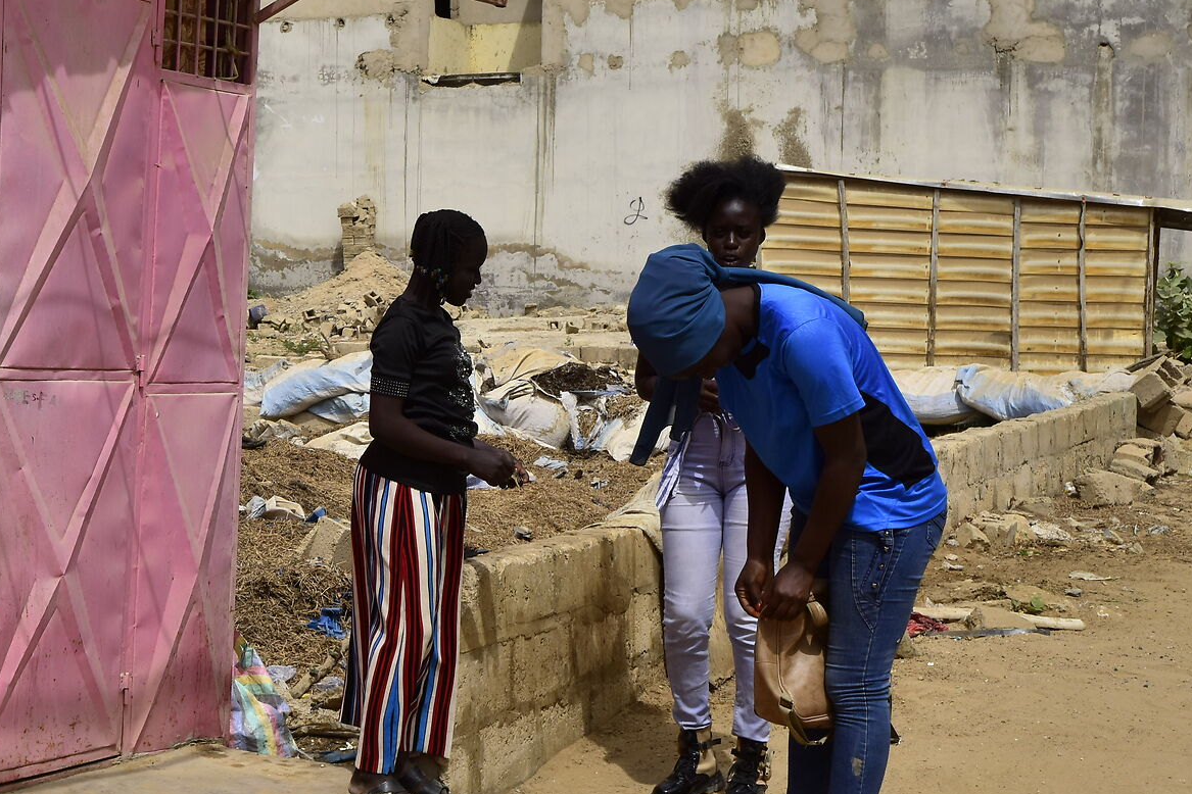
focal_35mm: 72
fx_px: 2384
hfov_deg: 27.1
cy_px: 360
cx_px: 116
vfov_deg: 18.9
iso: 200
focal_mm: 35
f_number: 10
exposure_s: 1/400
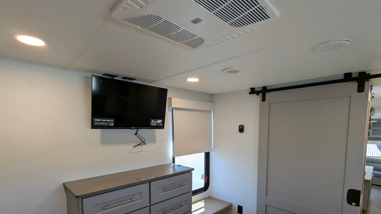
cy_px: 144
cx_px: 193
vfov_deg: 59.5
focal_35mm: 18
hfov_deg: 92.7
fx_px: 182
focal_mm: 2.35
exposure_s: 1/169
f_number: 2.2
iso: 184
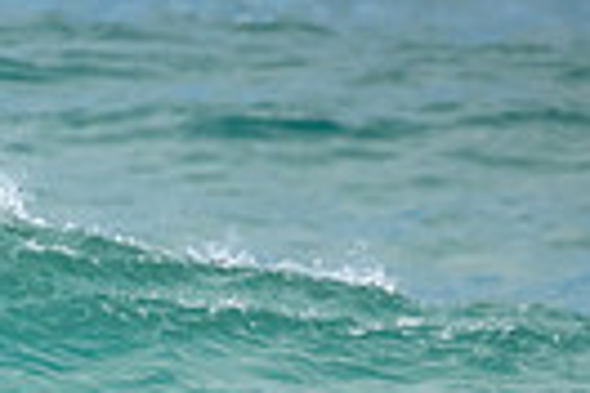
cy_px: 610
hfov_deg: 0.6
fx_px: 57619
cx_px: -465
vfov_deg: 0.4
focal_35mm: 3516
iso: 1250
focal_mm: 800
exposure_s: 1/2000
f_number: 11
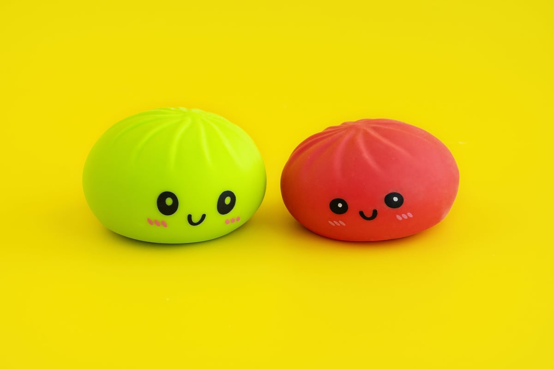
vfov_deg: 16.1
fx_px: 1307
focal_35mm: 85
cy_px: 184
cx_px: 277
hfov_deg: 23.9
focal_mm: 56.5
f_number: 10
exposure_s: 1/15
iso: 320
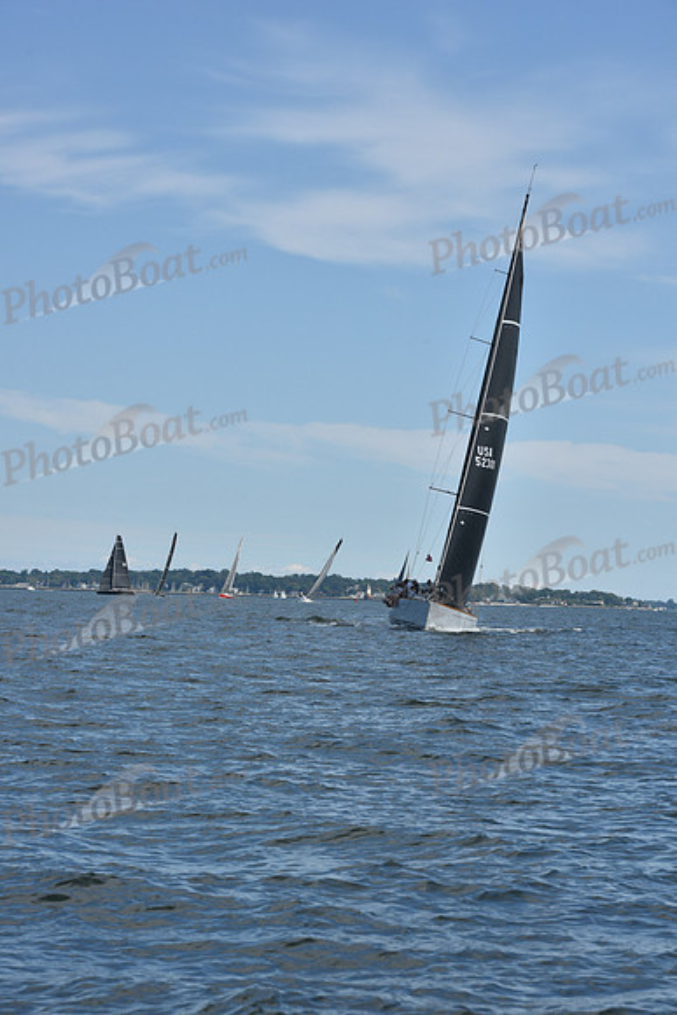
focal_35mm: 102
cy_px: 508
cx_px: 338
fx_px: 2875
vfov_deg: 20.0
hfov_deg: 13.4
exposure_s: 1/1000
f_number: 11
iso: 320
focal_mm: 102
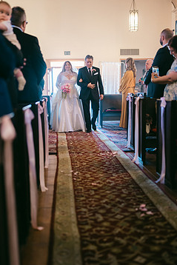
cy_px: 132
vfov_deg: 44.5
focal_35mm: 44
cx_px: 76
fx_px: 324
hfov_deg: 30.5
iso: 800
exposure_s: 1/320
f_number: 1.2
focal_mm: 35
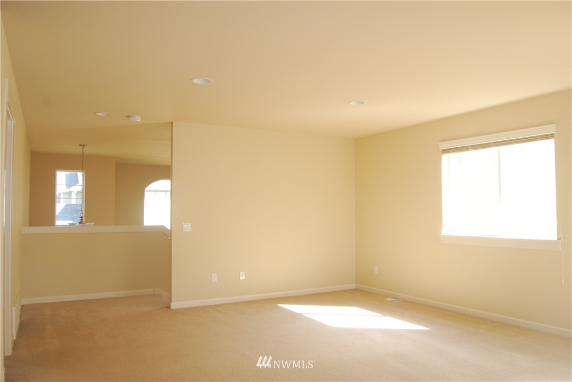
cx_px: 286
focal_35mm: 27
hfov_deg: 67.3
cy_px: 191
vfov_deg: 48.0
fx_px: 429
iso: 100
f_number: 7.1
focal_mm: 18
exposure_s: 1/10
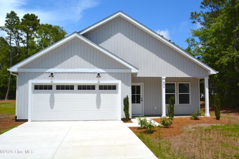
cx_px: 120
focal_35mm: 30
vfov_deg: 43.6
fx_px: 199
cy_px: 80
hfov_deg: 61.9
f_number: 9
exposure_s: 1/320
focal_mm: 20
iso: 100
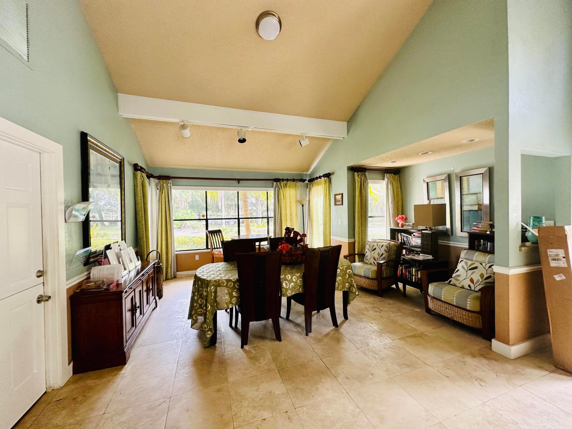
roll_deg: +1.4
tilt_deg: -1.5
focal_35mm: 14
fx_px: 231
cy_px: 214
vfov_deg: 85.7
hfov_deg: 102.1
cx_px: 286
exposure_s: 1/99
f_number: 2.2
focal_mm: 2.22
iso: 125
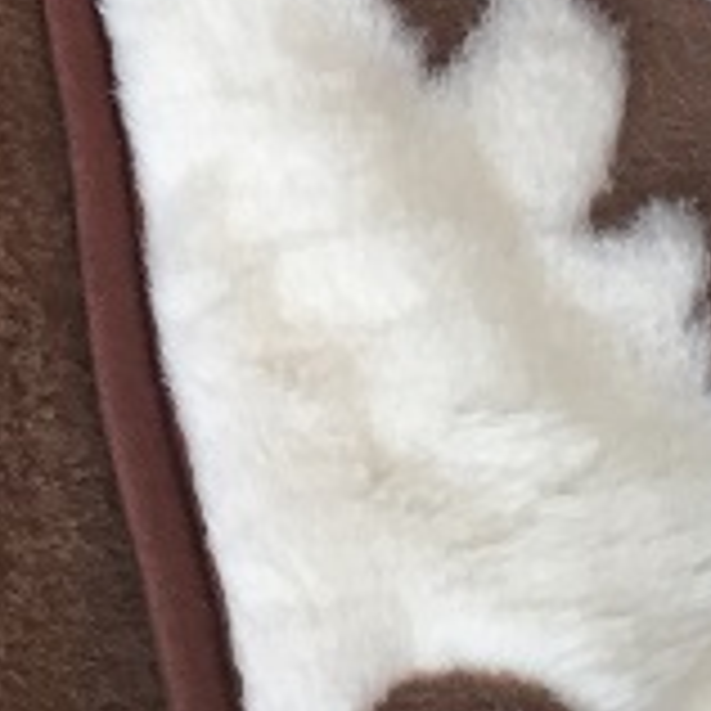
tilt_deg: -72.0
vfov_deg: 13.2
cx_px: -536
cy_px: -18
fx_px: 3021
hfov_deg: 12.4
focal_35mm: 130
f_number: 2.2
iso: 50
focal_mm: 4.15
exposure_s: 1/33
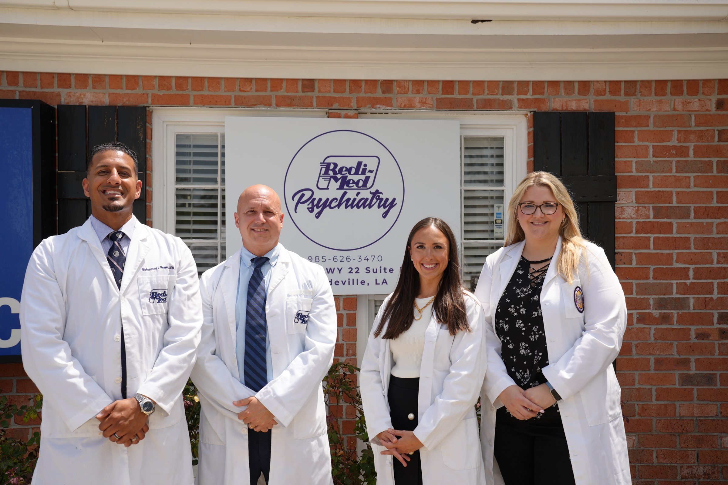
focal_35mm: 39
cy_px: 242
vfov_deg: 34.2
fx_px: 789
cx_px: 364
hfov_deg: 49.6
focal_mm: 39
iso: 100
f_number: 4.5
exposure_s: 1/750
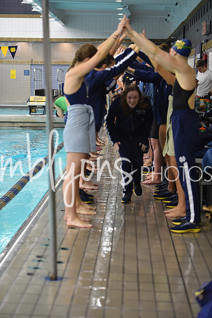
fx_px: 750
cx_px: 106
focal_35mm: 85
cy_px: 159
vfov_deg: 23.9
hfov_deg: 16.1
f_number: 2.8
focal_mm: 85
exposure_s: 1/500
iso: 2200
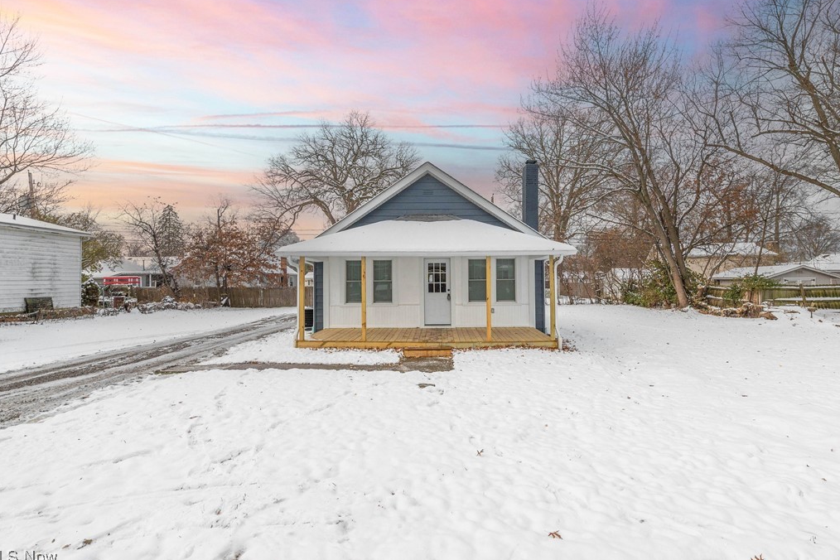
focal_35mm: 15
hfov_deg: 100.4
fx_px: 350
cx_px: 429
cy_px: 274
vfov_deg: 77.3
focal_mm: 14
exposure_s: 1/2000
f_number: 9
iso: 200
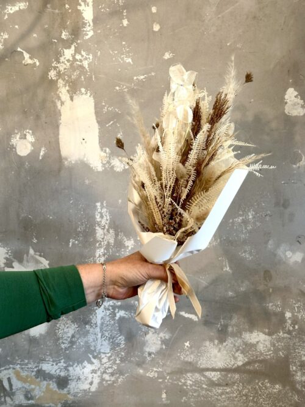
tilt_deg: -5.6
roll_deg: +0.2
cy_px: 204
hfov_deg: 30.3
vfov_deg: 39.7
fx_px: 564
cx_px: 152
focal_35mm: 48
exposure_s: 1/33
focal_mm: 6.86
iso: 200
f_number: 1.78
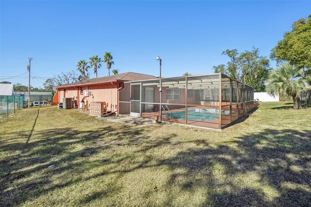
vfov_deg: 77.3
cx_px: 156
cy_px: 104
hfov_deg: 100.4
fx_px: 130
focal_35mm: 15
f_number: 8
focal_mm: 10
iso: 400
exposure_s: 1/1000
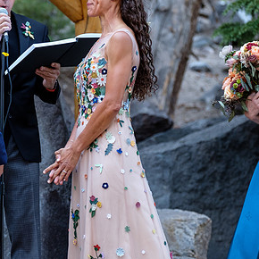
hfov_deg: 7.8
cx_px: 89
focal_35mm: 223
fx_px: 1888
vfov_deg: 7.8
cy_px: 108
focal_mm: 87.1
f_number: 3.2
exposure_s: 1/110
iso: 640
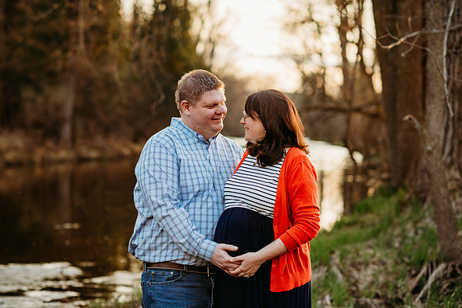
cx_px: 217
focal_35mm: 90
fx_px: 1159
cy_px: 144
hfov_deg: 22.5
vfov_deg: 15.1
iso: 125
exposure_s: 1/200
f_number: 2.8
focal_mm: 85
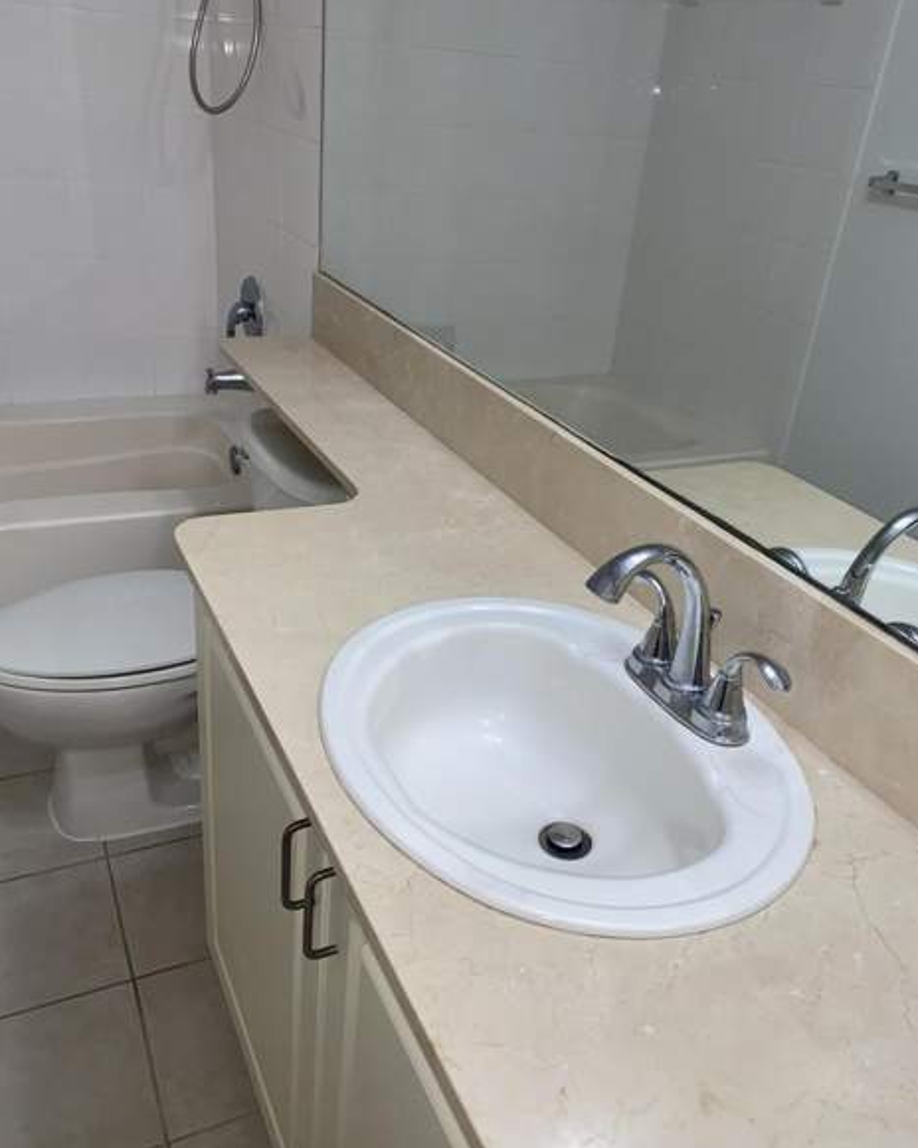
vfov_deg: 62.2
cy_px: 596
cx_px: 473
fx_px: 951
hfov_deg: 51.5
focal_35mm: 28
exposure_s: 1/120
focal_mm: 4.25
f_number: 1.8
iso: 64
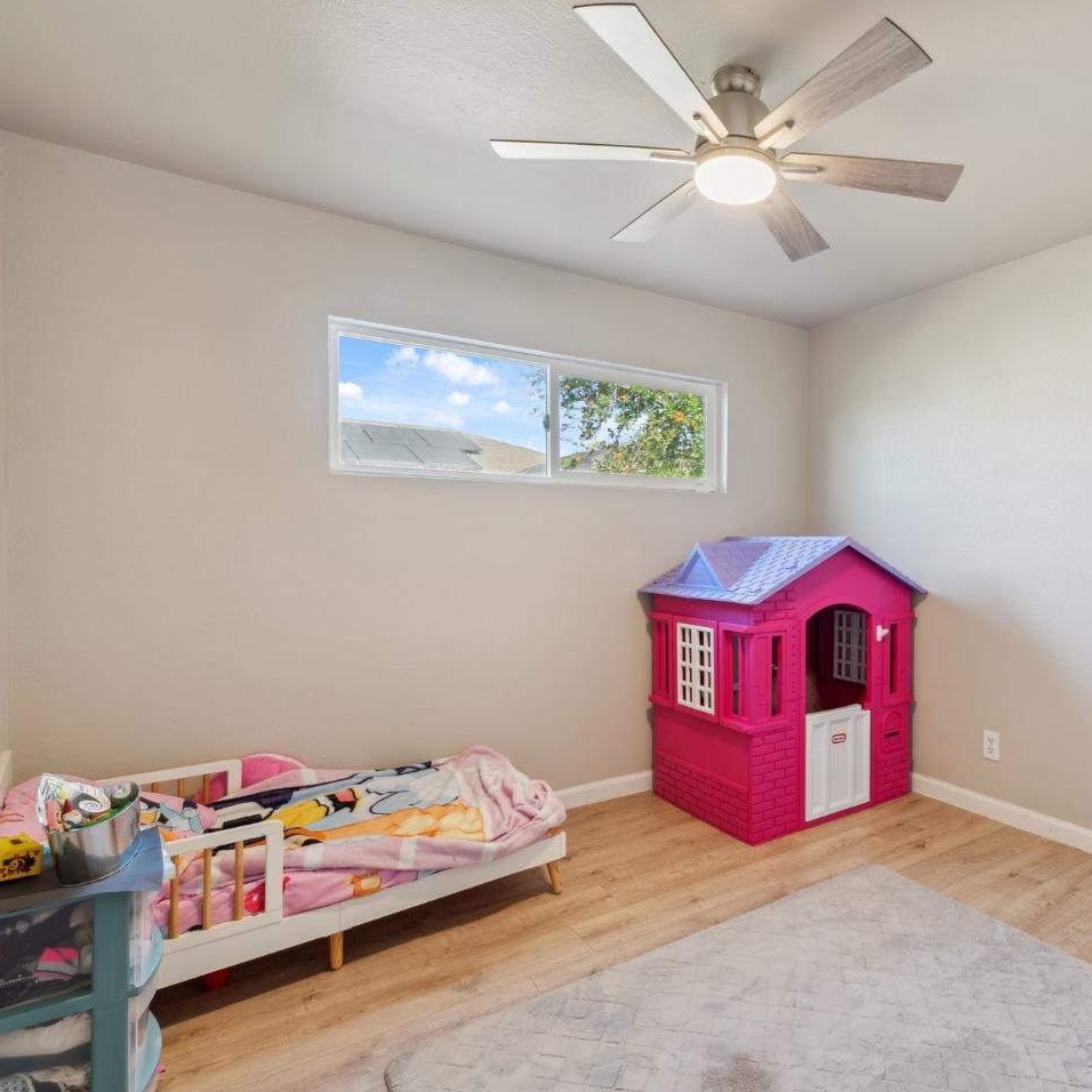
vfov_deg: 74.8
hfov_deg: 71.4
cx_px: 771
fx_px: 714
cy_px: 547
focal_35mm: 20
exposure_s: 1/2.5
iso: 100
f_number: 8
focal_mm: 10
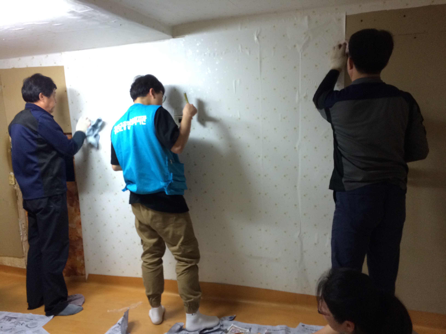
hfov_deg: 61.7
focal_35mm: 29
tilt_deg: -8.2
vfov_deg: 48.2
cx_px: 223
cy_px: 167
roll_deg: +2.4
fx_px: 374
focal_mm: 4.15
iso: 160
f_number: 2.2
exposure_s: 1/30
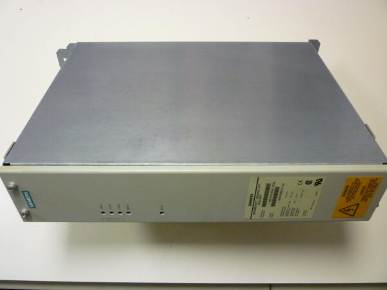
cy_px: 145
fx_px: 324
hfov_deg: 61.7
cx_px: 194
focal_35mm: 29
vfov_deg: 48.2
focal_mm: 5.2
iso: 400
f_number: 3.3
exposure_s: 1/20
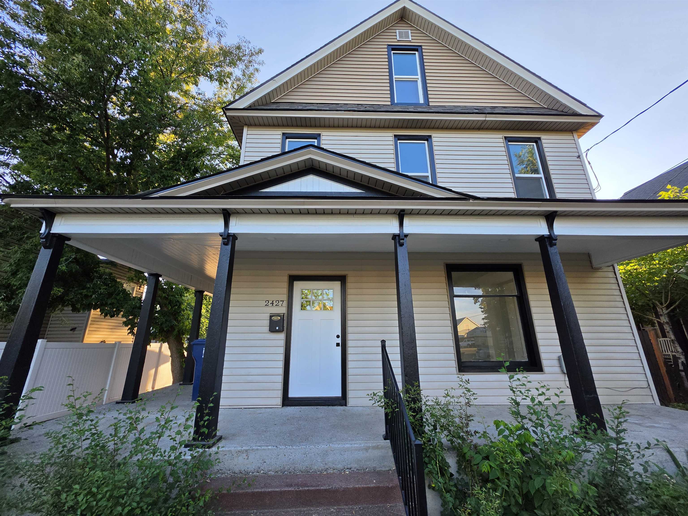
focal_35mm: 13
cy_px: 258
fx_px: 258
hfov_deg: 106.2
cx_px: 344
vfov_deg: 89.9
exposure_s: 1/293
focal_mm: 2.2
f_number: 1.9
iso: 32
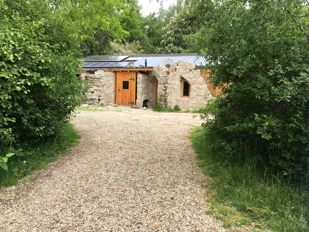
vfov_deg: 48.2
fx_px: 259
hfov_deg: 61.7
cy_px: 116
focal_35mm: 29
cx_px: 154
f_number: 2.2
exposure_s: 1/218
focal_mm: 4.15
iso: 25
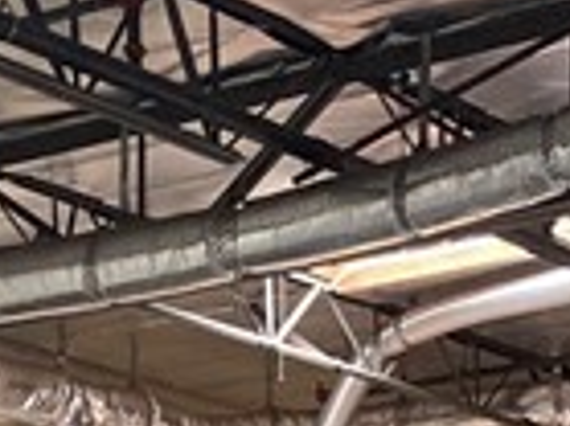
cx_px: 144
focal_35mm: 206
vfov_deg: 6.6
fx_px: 3389
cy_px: 1253
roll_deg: -1.2
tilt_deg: -1.2
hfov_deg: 9.6
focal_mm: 3.99
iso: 80
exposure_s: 1/90
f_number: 1.8
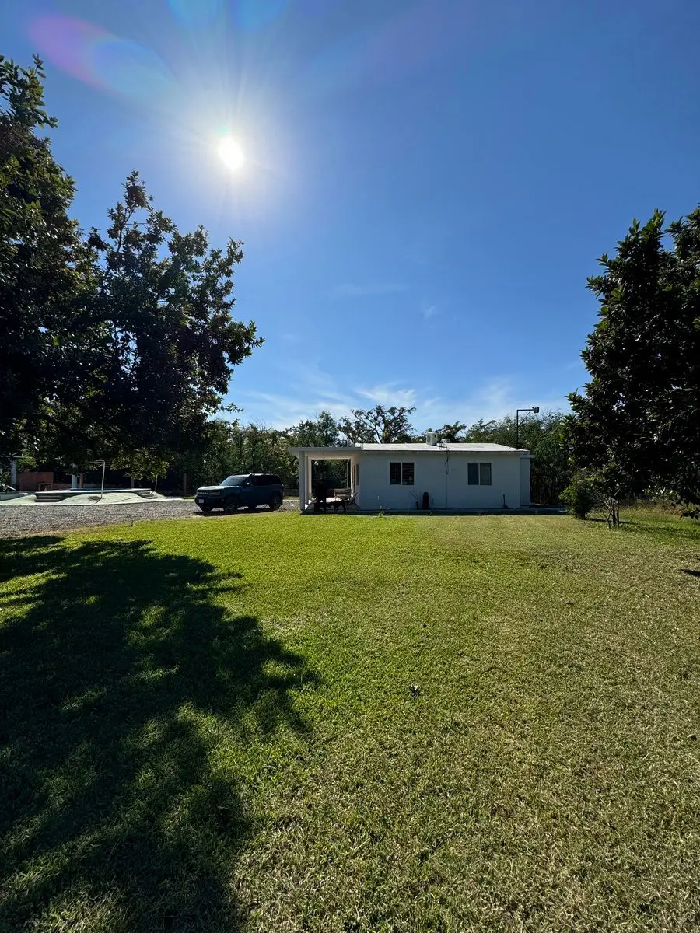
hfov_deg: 85.7
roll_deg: -0.1
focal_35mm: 14
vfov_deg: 102.1
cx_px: 350
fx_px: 377
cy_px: 466
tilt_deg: +0.8
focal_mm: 2.22
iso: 50
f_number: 2.2
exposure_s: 1/3390
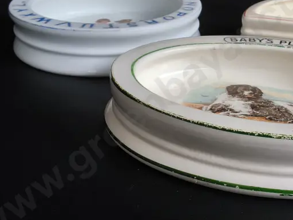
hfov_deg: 34.9
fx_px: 457
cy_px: 58
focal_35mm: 54
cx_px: 216
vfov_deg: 26.7
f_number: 2
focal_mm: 2.87
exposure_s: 1/100
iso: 32
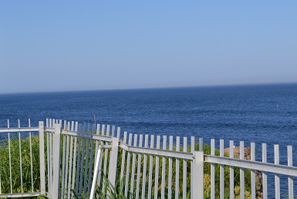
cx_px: 126
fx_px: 635
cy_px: 81
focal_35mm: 77
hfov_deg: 26.3
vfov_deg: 17.7
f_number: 8
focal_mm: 36
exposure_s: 1/320
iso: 100
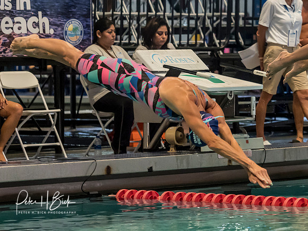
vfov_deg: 6.2
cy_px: 126
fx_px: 2118
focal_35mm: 238
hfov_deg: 8.3
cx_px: 176
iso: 4000
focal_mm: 75
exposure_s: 1/1000
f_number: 2.8
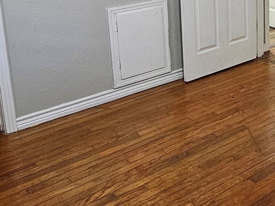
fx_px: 413
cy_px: -3
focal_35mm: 52
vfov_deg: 26.4
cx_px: 269
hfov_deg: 33.9
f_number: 2.2
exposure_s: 1/30
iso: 400
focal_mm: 2.2
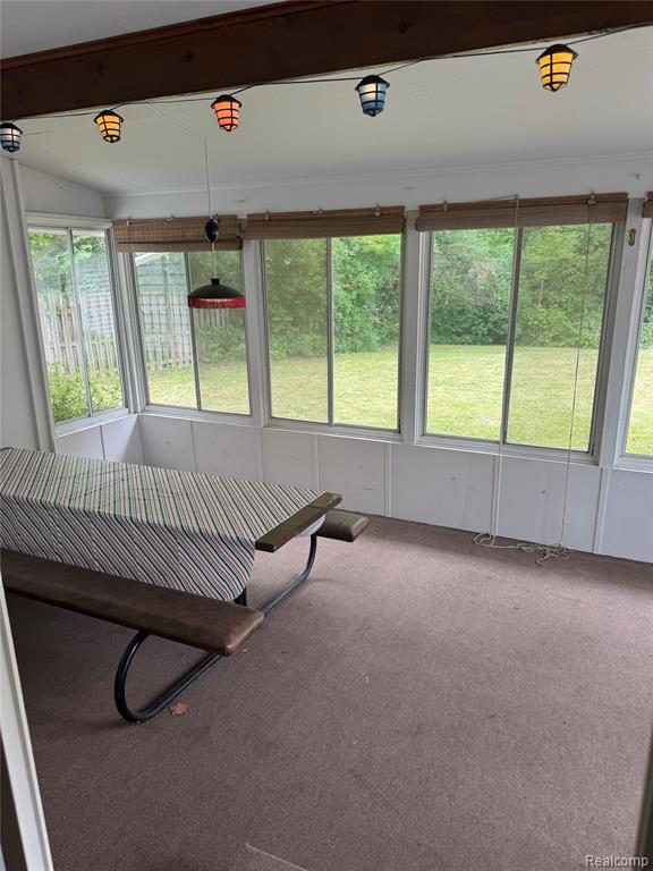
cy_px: 436
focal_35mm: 24
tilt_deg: -16.6
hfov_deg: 56.8
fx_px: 604
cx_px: 326
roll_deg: +0.5
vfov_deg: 71.6
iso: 80
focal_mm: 6.76
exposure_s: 1/120
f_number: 1.78
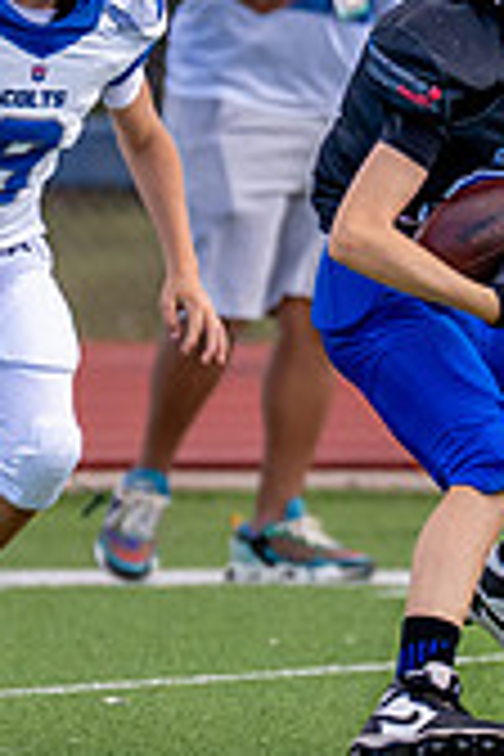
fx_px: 28558
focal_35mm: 1360
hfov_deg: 1.0
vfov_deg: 1.5
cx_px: 391
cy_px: 247
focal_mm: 200
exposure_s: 1/2500
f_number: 2.8
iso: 320
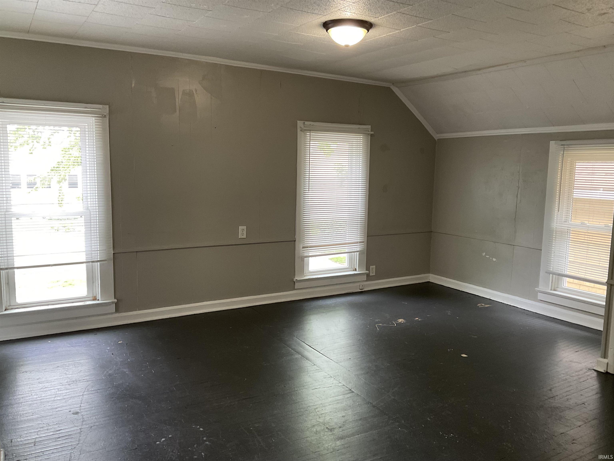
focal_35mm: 29
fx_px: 514
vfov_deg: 48.2
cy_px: 230
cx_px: 307
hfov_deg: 61.7
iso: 80
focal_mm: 3
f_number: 1.8
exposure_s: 1/60
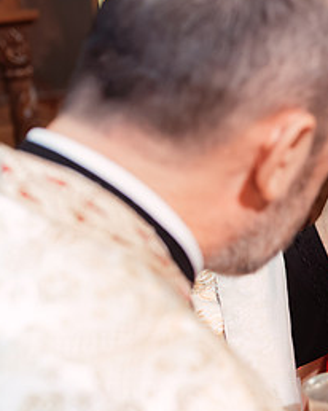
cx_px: 475
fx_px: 1020
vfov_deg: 22.6
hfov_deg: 16.8
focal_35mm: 84
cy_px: 296
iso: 1600
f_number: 2.8
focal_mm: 35
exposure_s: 1/250
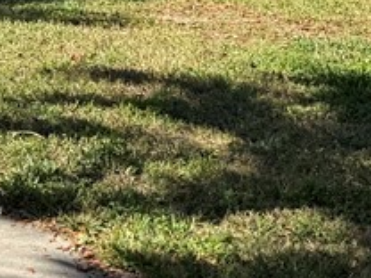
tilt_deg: -2.1
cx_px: -200
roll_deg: +1.7
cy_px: -175
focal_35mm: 118
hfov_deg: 15.3
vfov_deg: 11.8
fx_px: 1265
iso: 80
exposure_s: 1/1812
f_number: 1.78
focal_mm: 6.76
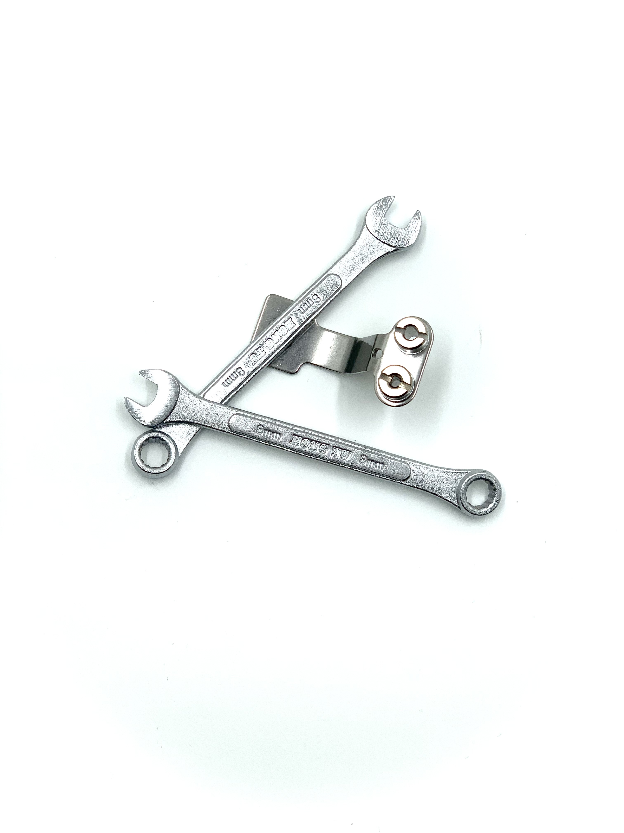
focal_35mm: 52
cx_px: 312
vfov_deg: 36.8
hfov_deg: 28.0
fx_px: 1250
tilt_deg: -84.4
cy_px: 416
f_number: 2.4
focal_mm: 6
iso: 16
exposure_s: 1/623
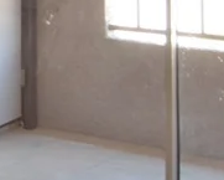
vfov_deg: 9.8
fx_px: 949
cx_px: -304
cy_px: -215
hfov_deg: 11.3
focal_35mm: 143
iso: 220
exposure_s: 1/30
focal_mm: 18
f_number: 3.5
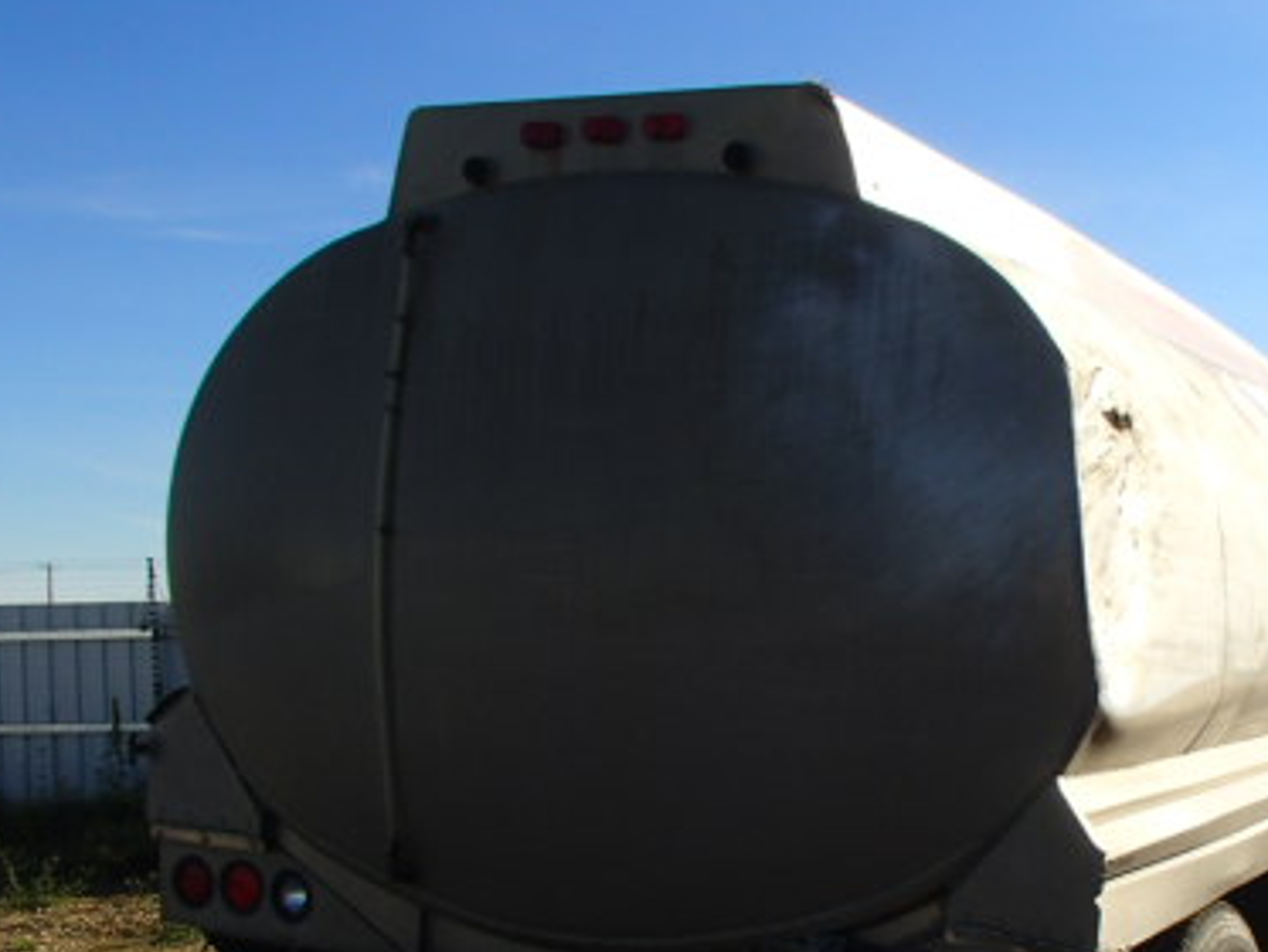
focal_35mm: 48
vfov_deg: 29.8
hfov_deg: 38.8
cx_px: 928
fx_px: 1759
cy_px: 721
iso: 100
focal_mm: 5
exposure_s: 1/1000
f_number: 3.9
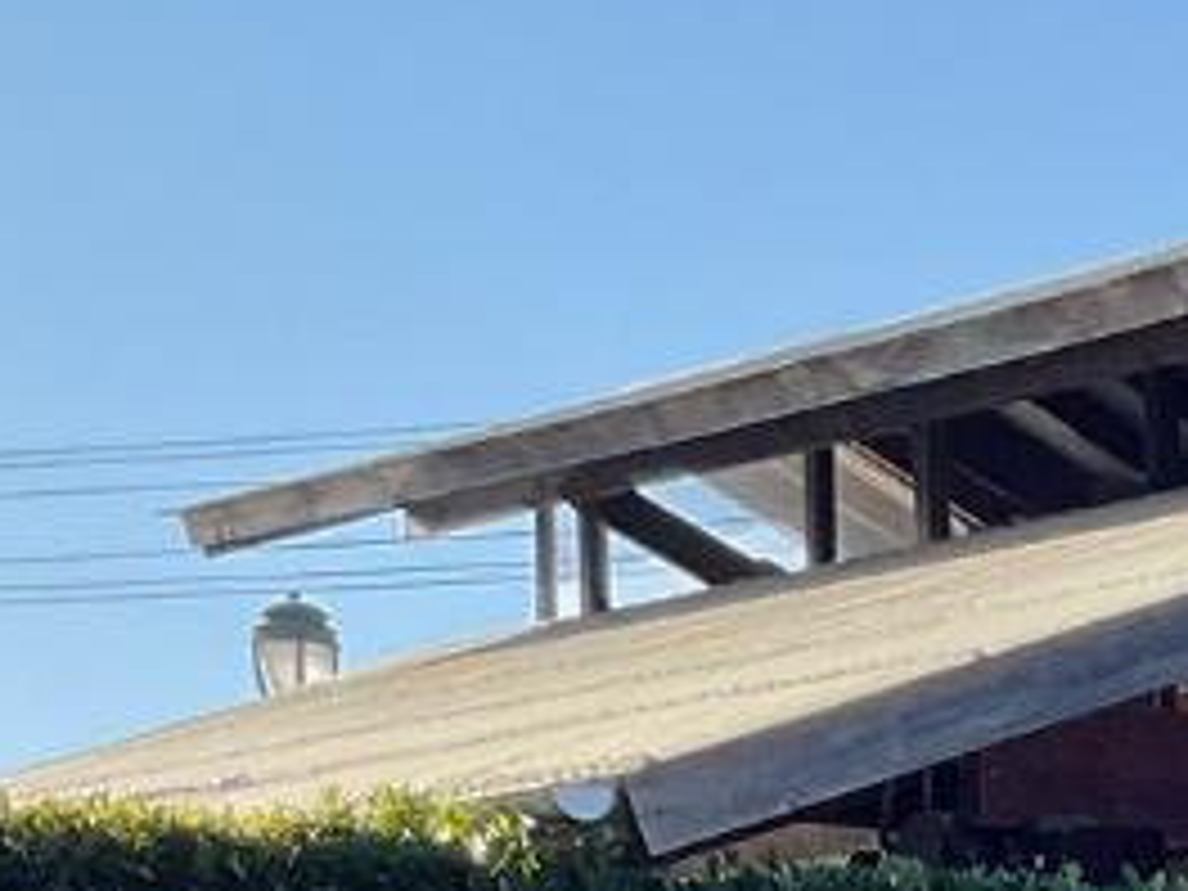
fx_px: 5663
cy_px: 2122
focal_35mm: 165
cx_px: 1989
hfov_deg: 11.3
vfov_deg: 8.3
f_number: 1.8
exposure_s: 1/593
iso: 16
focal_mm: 3
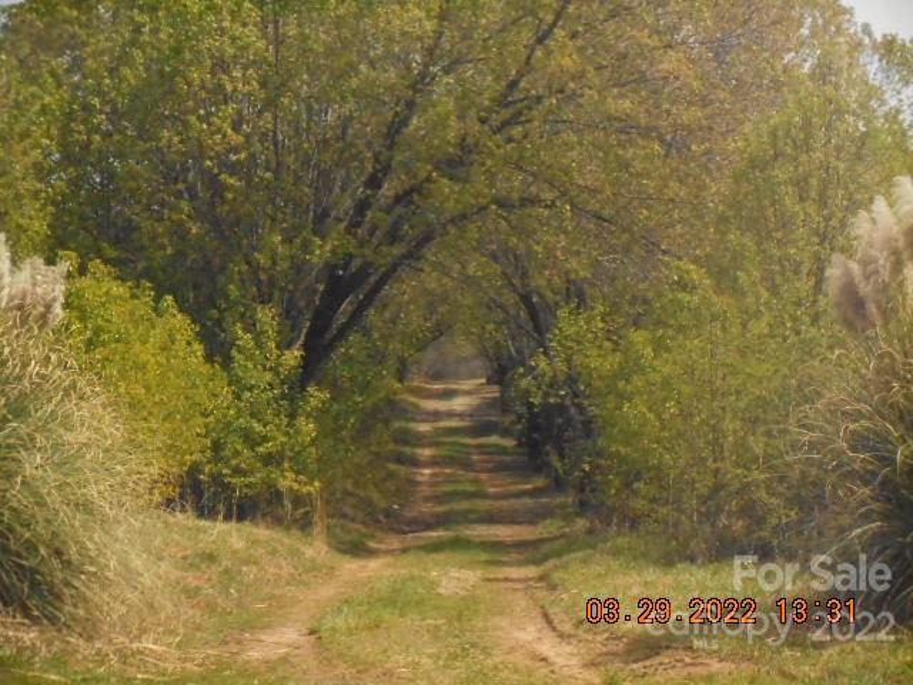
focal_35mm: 102
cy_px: 342
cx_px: 456
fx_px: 2690
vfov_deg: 14.5
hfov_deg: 19.3
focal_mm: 18.2
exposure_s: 1/800
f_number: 16.4
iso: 1600
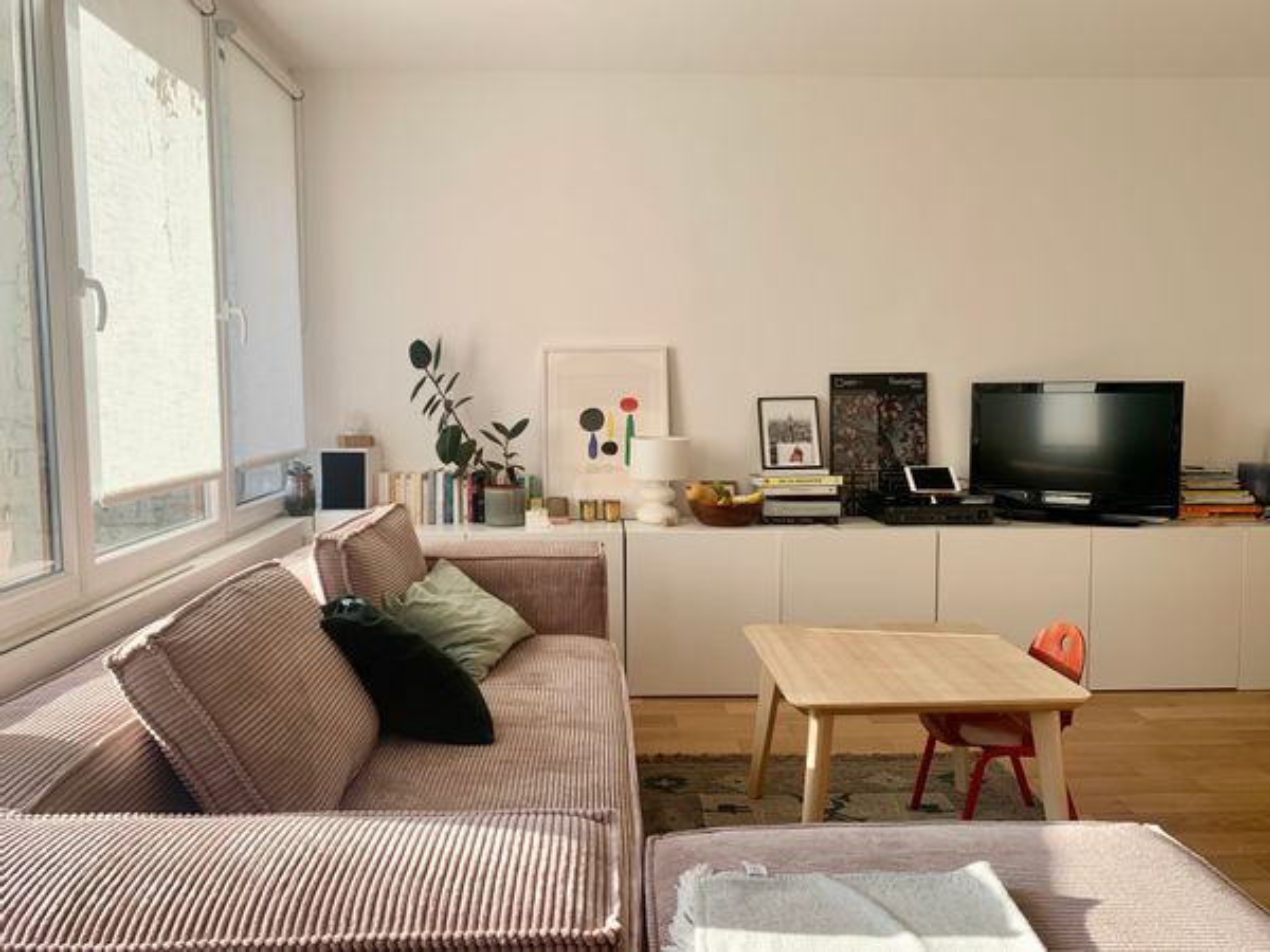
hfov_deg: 67.3
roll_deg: -0.6
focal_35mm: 26
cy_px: 476
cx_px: 635
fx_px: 954
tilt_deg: -3.9
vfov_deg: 53.1
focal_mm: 4.25
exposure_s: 1/232
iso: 25
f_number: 1.8
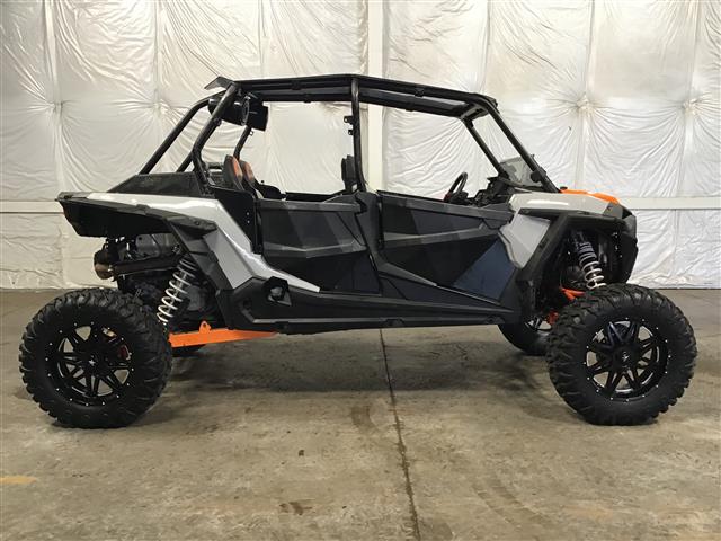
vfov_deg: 45.4
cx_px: 360
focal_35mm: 31
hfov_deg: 58.4
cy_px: 270
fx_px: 646
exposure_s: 1/30
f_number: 2.4
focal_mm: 3.3
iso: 80
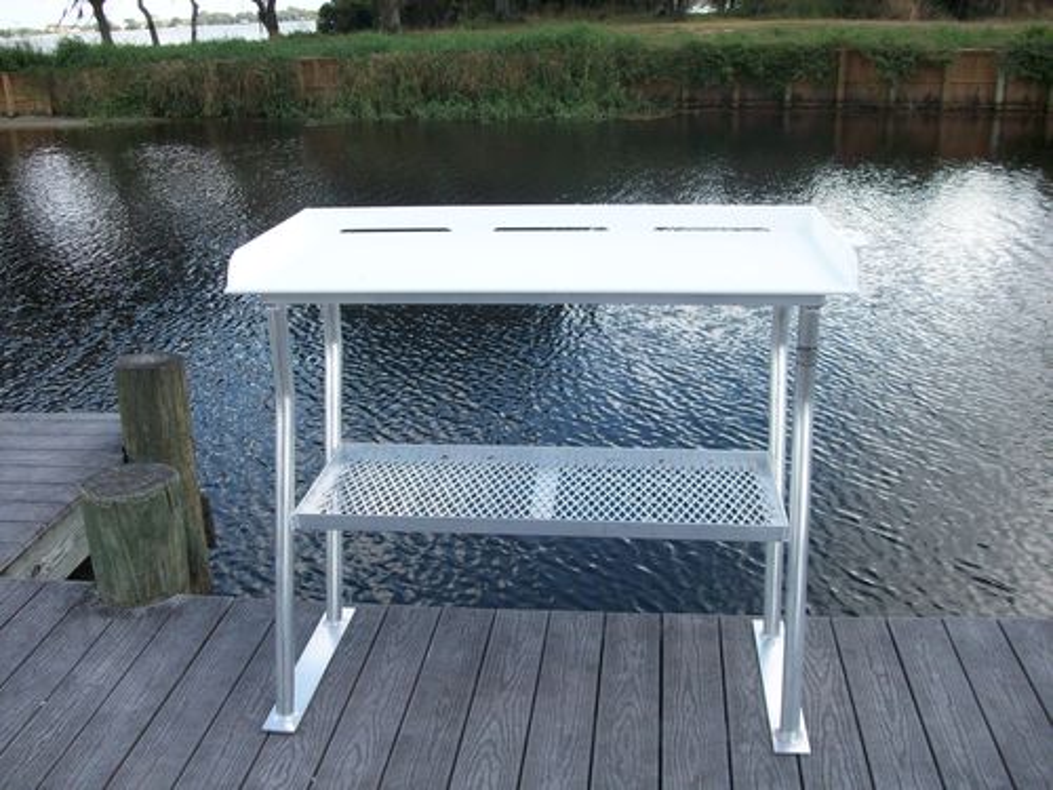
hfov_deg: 54.0
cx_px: 526
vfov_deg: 41.8
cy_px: 395
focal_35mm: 34
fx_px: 1034
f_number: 2.8
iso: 64
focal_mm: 5.7
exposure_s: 1/432
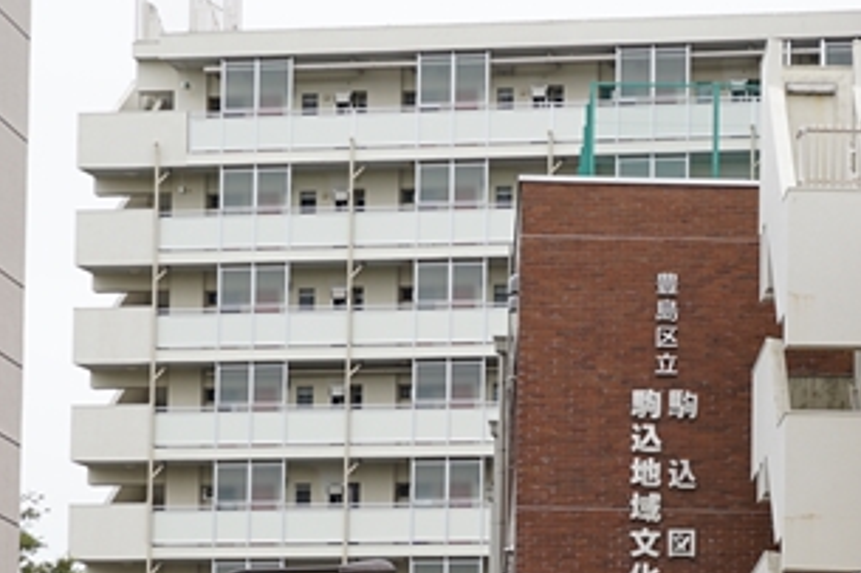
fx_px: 5139
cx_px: 635
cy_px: 553
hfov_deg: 9.6
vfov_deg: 6.4
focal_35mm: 215
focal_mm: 55
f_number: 5.6
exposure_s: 1/125
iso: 100
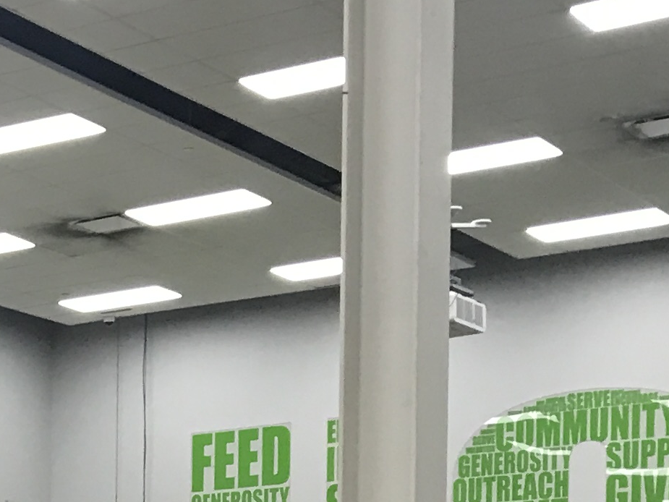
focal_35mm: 122
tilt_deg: -1.5
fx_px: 2358
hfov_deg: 14.9
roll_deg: +0.1
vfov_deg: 11.3
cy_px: 916
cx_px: -354
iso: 25
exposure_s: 1/30
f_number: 1.8
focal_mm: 3.99
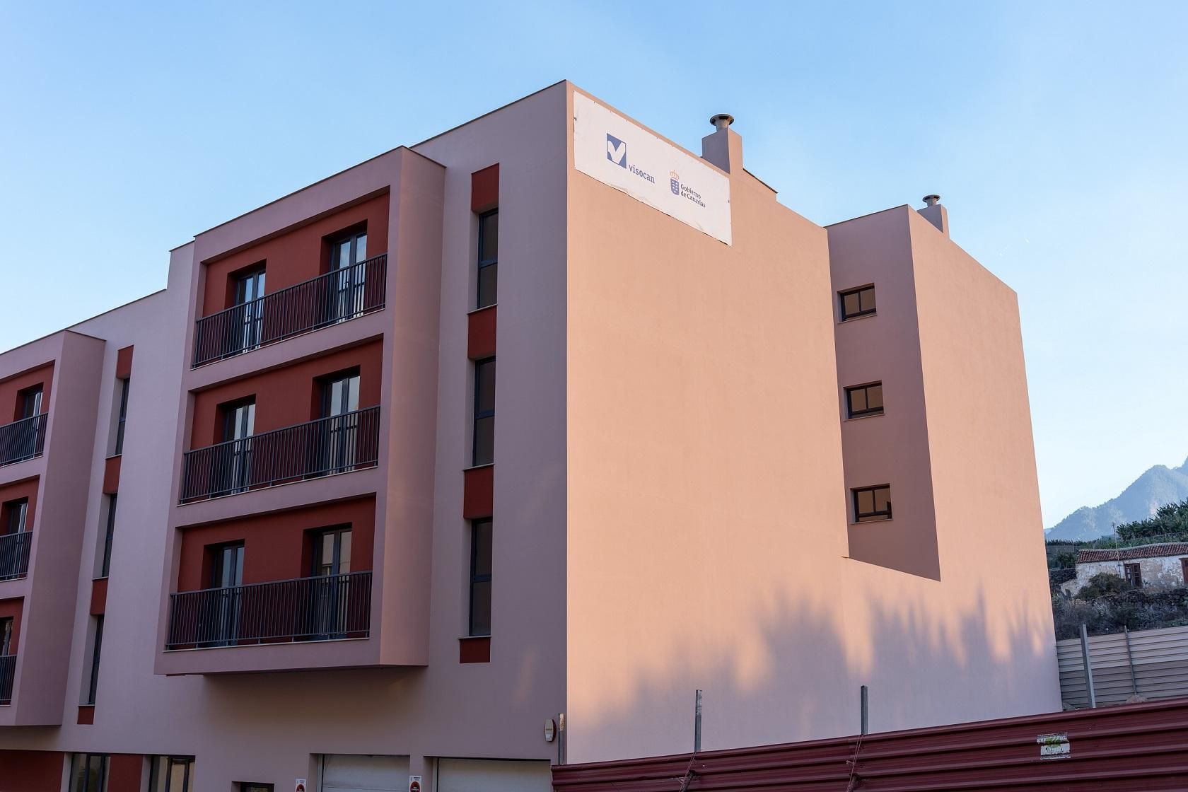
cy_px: 396
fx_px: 1155
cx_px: 594
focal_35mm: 35
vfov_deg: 37.9
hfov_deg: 54.4
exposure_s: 1/160
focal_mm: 35
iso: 125
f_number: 4
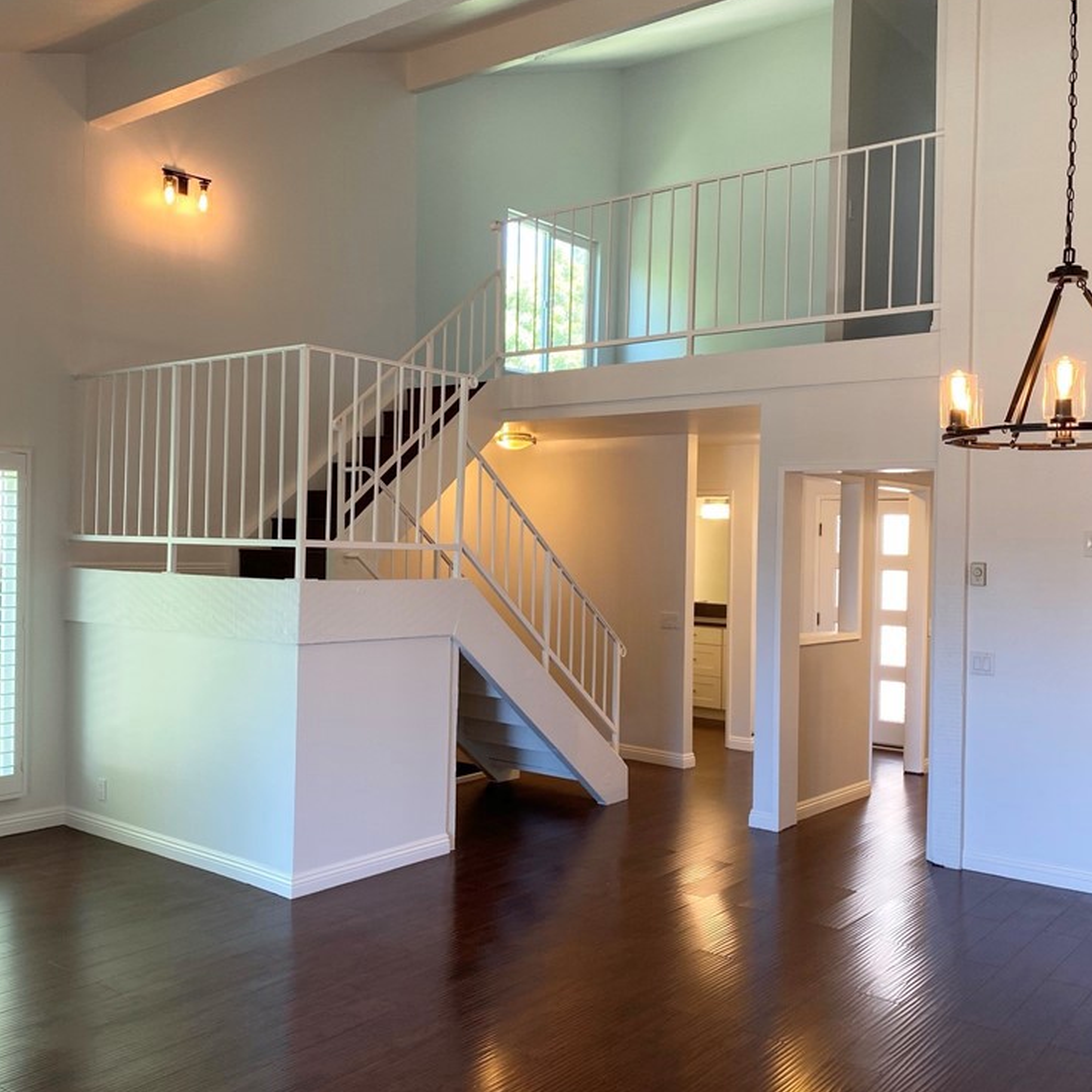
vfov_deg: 51.1
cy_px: 550
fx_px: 1142
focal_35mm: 32
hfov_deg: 51.0
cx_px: 486
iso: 80
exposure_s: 1/60
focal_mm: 4.25
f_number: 1.8
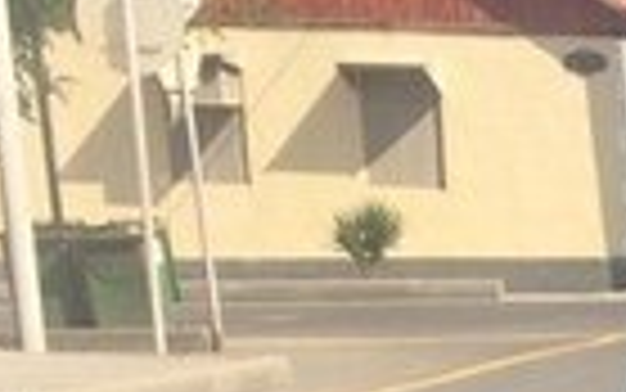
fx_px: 2492
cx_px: 1207
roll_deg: -1.6
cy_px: 818
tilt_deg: -14.2
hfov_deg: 12.7
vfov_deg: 8.5
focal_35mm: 146
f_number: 2.2
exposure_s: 1/1466
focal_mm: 4.15
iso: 32
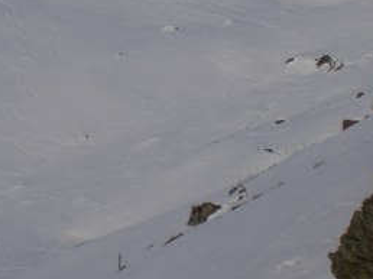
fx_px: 1270
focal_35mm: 118
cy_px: -48
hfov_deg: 16.5
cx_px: 61
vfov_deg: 12.3
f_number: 4.4
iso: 50
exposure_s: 1/500
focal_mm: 6.3
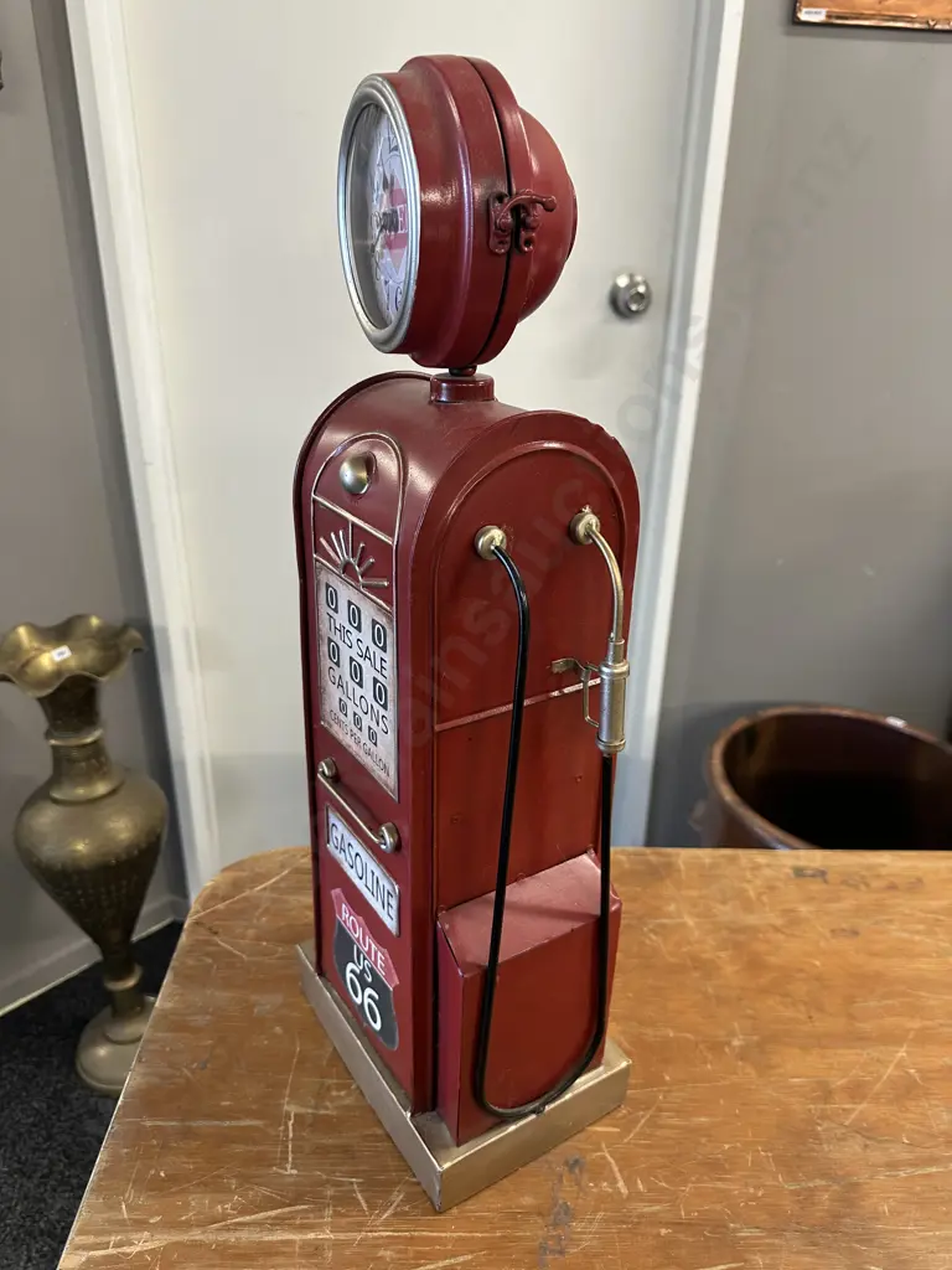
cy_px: 635
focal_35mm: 24
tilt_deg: -25.3
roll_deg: -1.8
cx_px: 476
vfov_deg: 71.6
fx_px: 880
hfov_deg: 56.8
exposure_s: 1/50
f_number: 1.78
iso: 200
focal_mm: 6.86
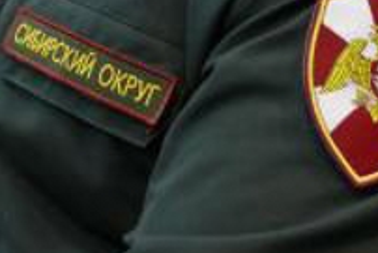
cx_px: 24
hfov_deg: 14.4
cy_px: -182
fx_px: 1482
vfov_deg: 9.3
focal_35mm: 141
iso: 1600
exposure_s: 1/30
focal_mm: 13.97
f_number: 3.1
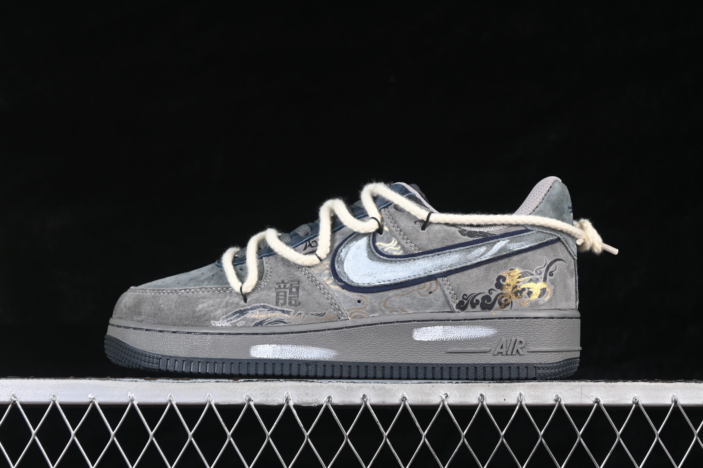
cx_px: 352
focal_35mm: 75
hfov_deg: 27.0
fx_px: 1465
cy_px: 234
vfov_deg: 18.2
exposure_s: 1/60
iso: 160
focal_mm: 50
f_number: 6.3
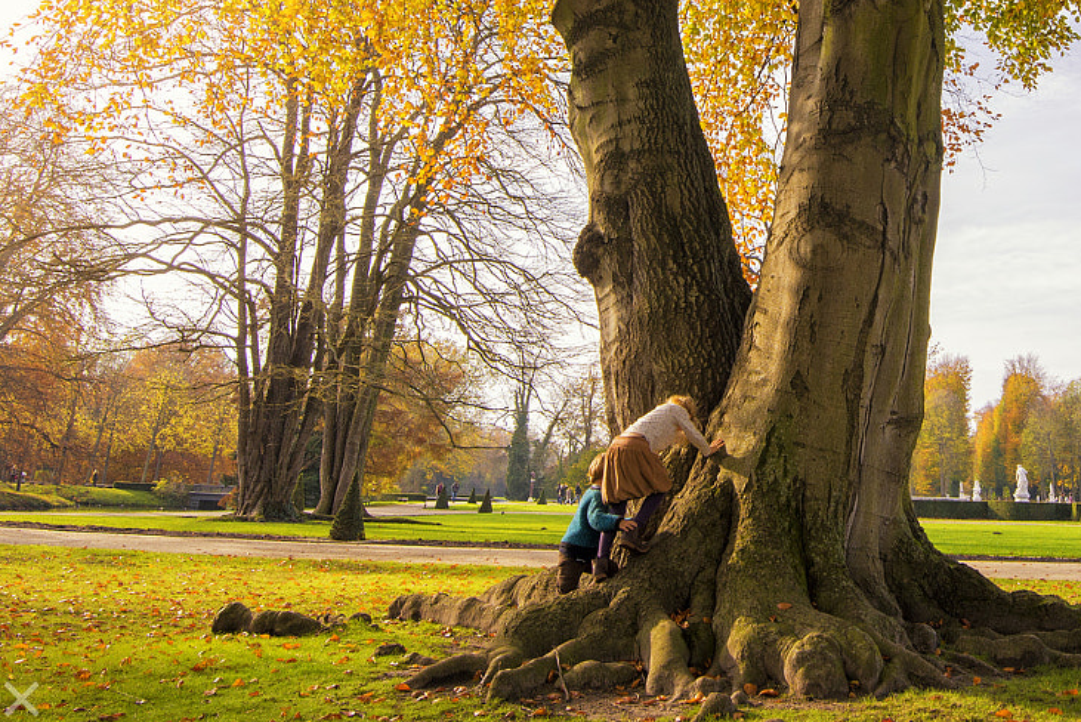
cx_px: 855
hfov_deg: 51.3
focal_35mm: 35
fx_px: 1051
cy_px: 120
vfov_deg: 36.3
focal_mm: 16
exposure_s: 1/200
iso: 200
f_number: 6.3
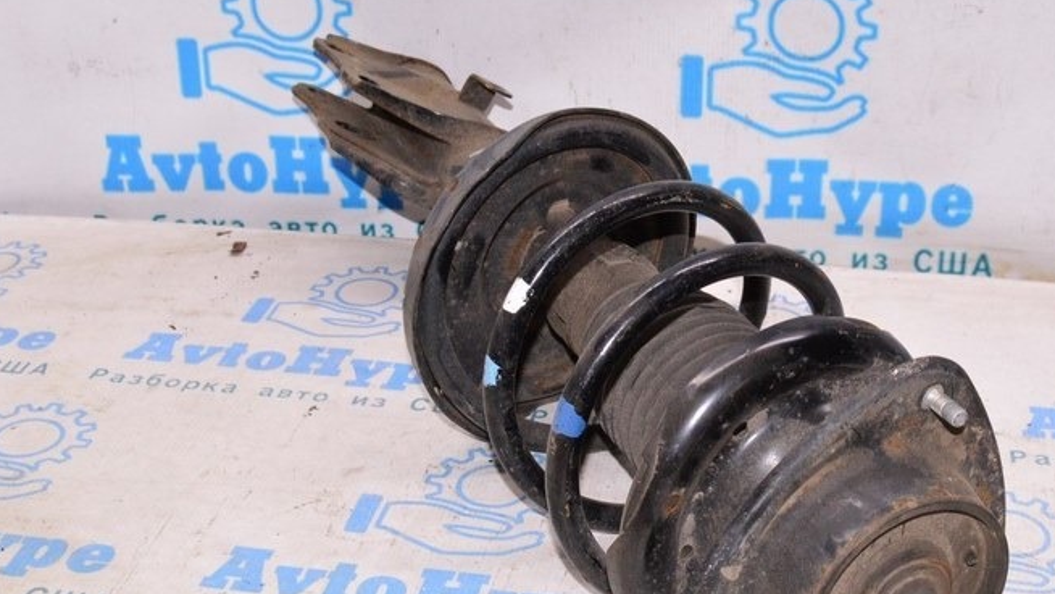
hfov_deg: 35.4
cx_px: 589
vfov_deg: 20.4
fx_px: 1651
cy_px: 320
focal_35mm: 59
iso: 1600
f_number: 8
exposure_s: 1/100
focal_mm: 24
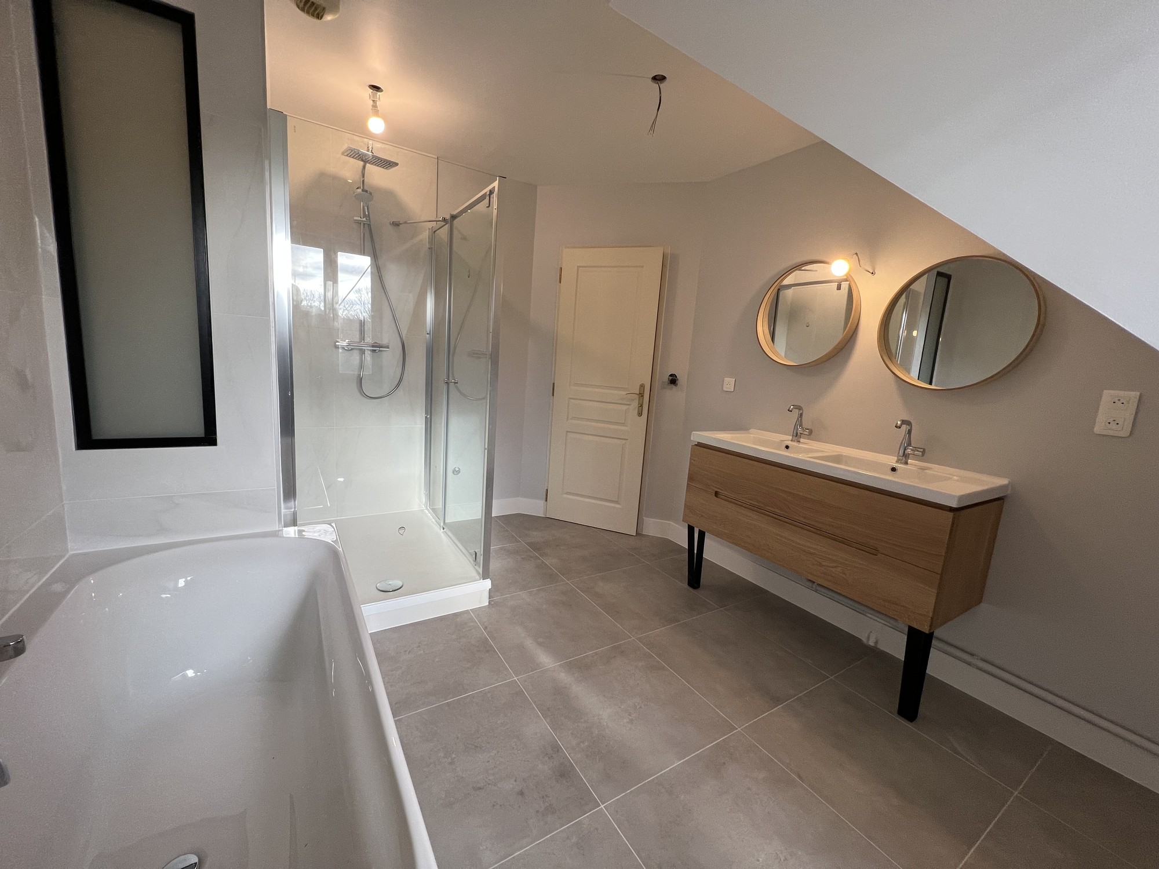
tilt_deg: -9.3
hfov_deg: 106.2
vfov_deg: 89.9
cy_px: 434
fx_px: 435
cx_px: 580
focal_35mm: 13
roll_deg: -4.2
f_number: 1.8
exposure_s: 1/100
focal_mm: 1.57
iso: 80
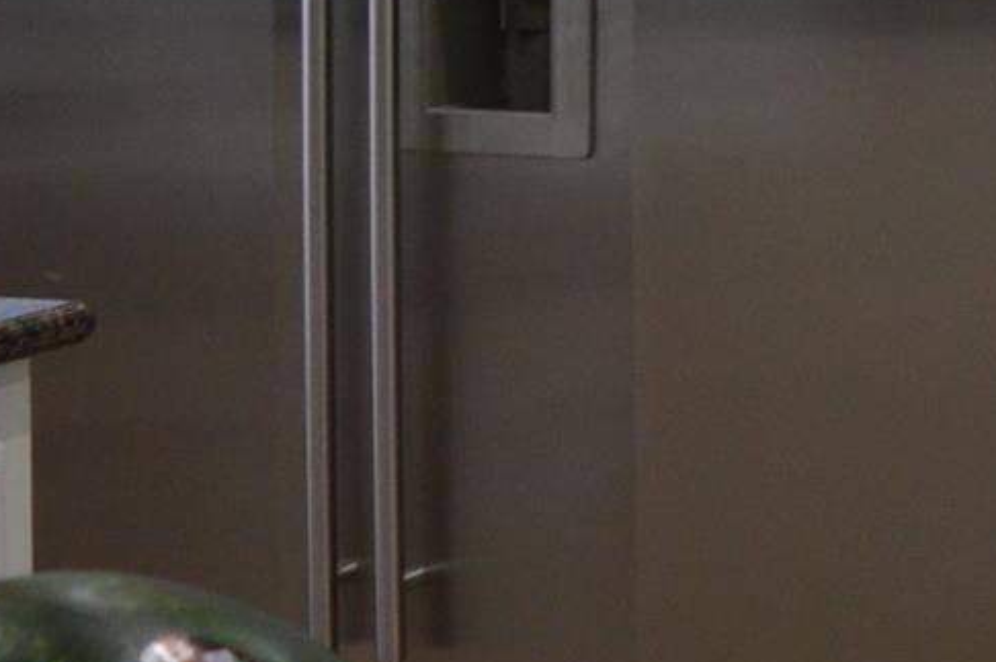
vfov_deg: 7.9
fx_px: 4616
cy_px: -570
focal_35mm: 167
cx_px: 2564
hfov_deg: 10.3
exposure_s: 1/80
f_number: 4.5
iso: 400
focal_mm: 18
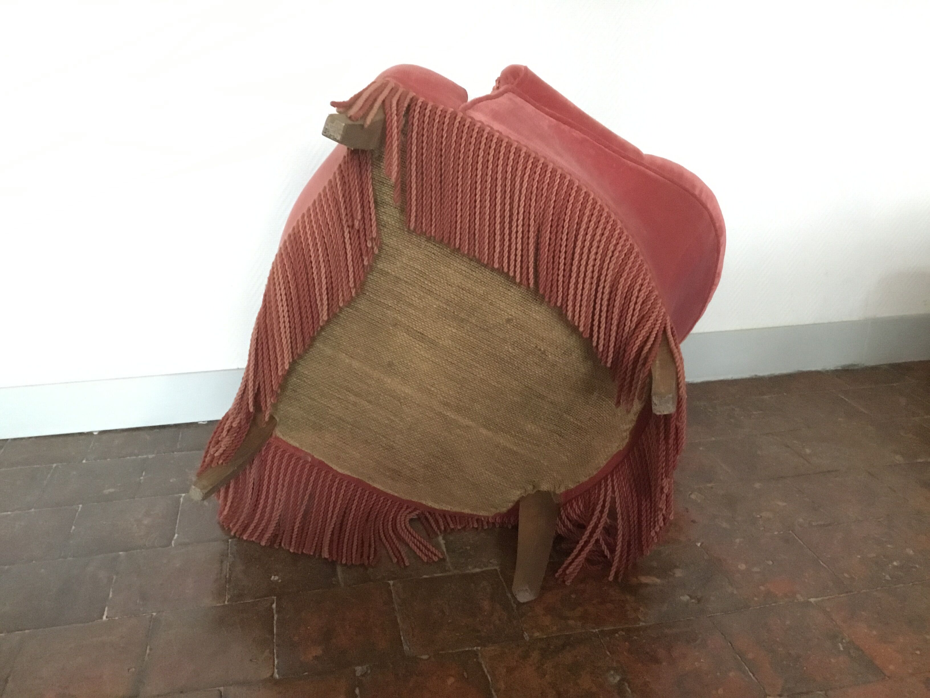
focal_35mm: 31
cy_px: 349
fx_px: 833
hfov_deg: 58.4
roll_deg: -0.2
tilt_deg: -19.9
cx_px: 465
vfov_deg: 45.4
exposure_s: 1/17
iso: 640
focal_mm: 3.3
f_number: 2.4
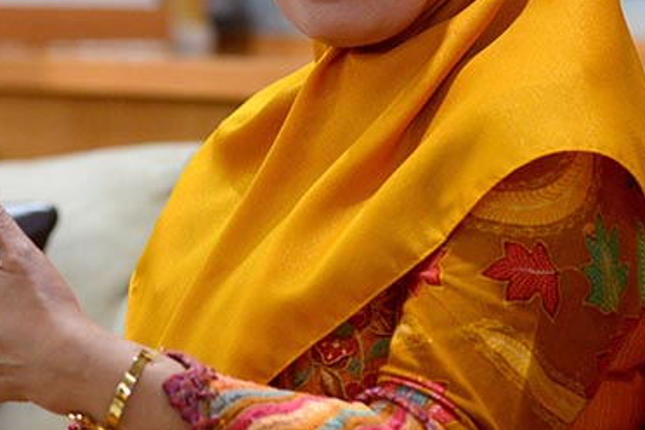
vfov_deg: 5.3
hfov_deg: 8.0
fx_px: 4622
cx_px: 253
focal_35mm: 258
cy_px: 81
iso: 2500
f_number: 4.5
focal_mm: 120
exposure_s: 1/100
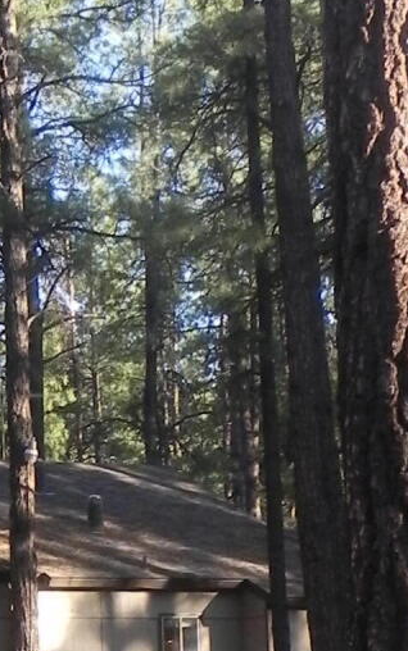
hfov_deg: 10.7
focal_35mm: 121
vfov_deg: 16.4
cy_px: 834
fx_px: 2150
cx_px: -77
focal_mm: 5.2
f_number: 4
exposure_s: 1/99.4
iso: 160
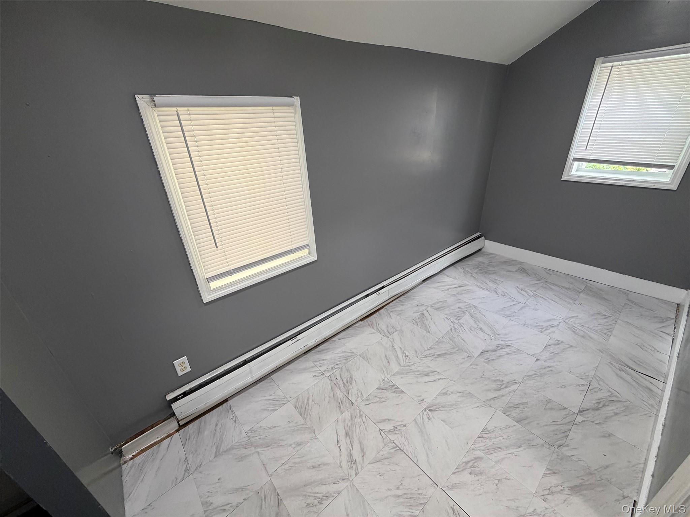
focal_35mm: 14
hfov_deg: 102.1
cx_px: 345
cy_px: 258
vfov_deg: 85.7
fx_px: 279
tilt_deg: -25.7
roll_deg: +3.1
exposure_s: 1/60
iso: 160
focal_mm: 2.22
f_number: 2.2
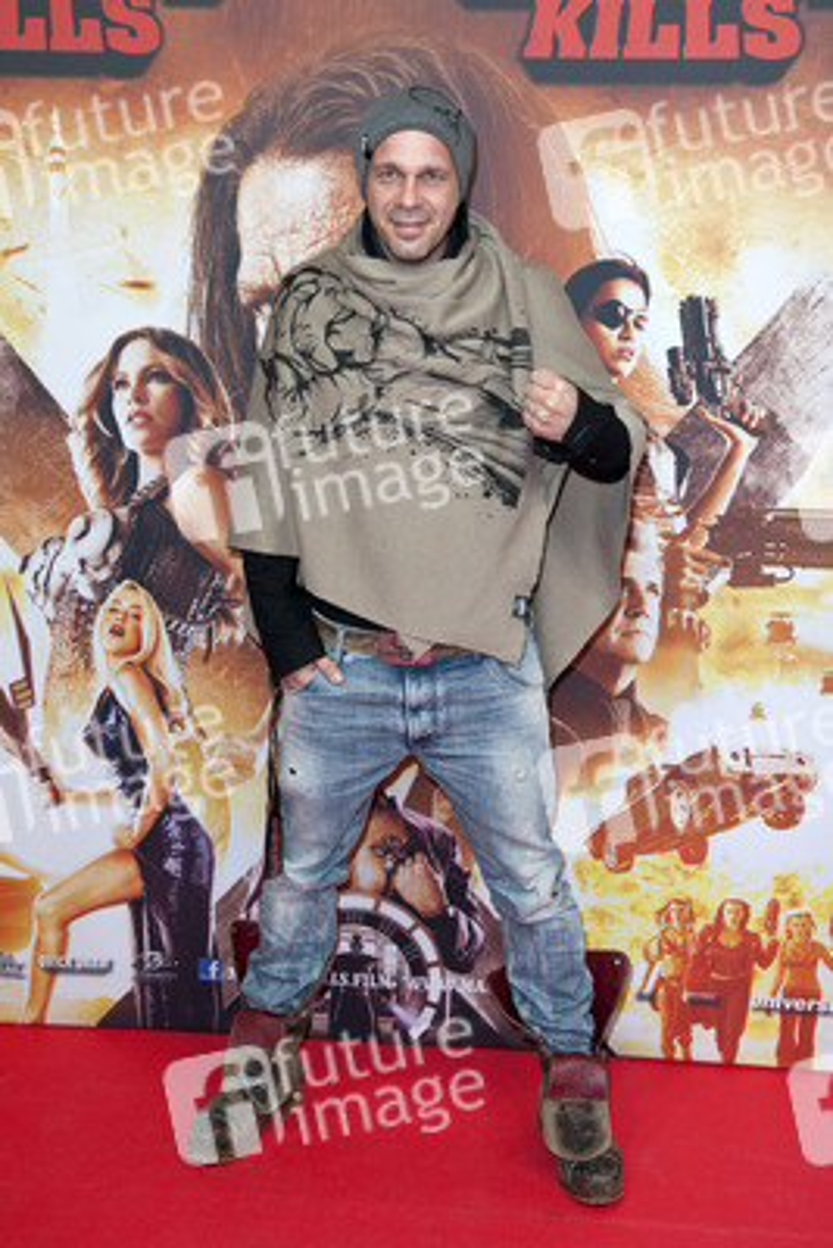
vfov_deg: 46.4
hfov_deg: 31.9
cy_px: 624
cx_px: 416
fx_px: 1456
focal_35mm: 42
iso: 800
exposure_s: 1/250
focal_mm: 42
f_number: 5
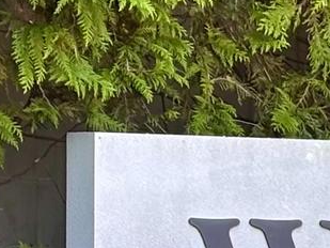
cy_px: 422
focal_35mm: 345
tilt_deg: -2.7
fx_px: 3290
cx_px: 775
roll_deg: -1.1
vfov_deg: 4.3
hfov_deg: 5.6
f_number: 1.6
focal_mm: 5.96
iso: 25
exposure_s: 1/154
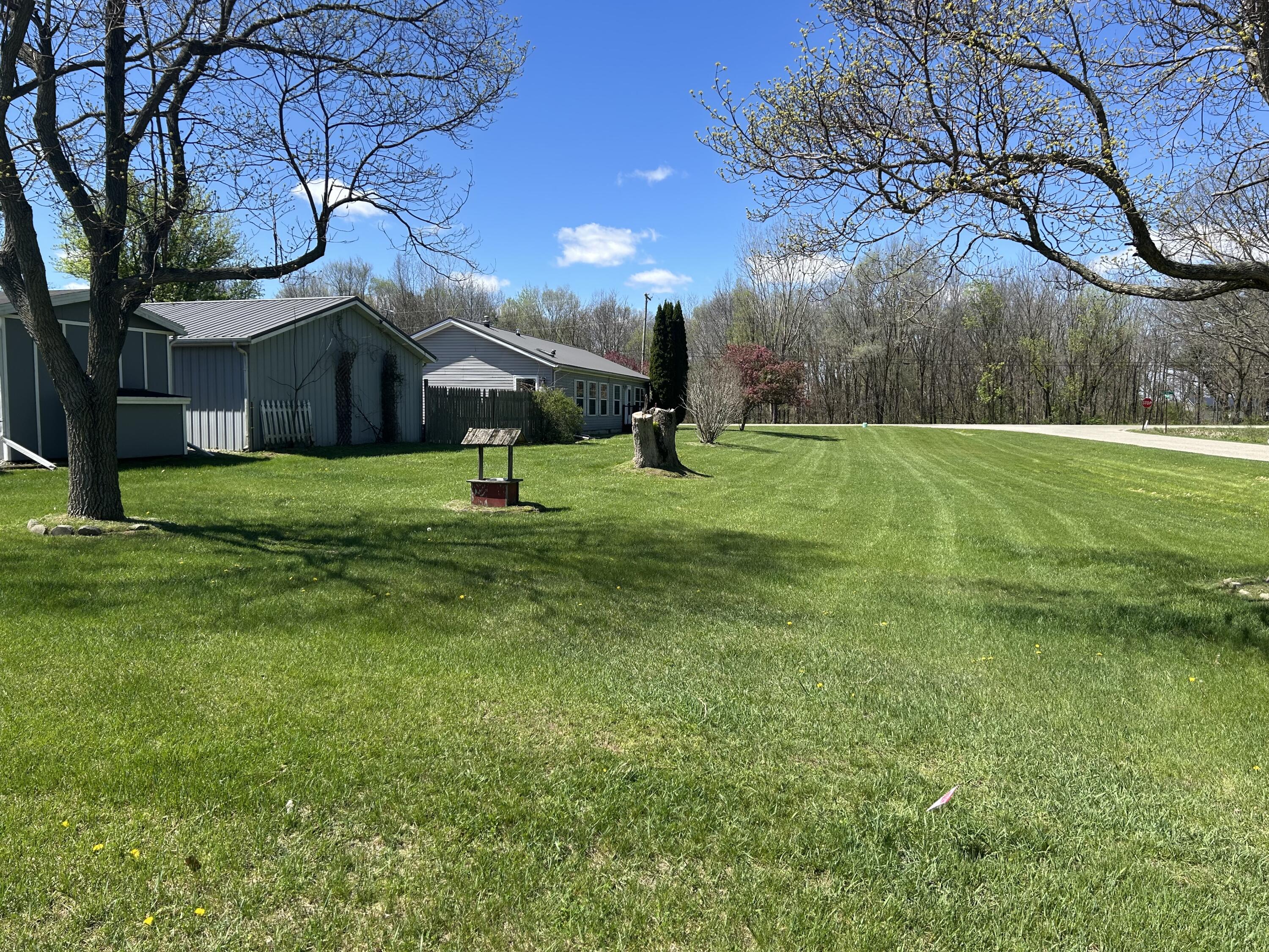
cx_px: 634
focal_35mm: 26
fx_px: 953
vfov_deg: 53.1
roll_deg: +0.6
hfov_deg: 67.3
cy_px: 476
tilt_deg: -4.2
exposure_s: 1/2695
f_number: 1.5
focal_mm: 5.7
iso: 50
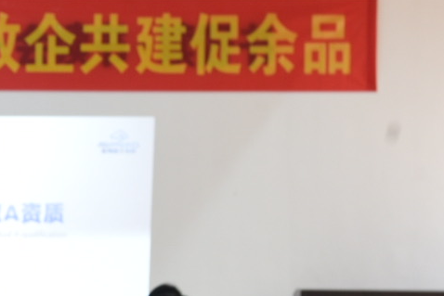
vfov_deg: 5.8
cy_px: 417
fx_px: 2924
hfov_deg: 8.6
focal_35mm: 237
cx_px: -46
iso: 500
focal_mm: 70
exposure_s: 1/5
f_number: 8
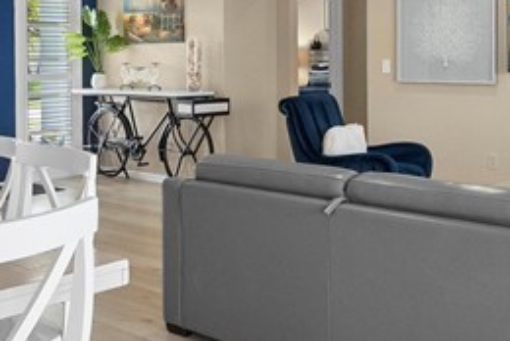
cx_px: 274
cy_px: 61
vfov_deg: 26.5
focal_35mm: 50
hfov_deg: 39.5
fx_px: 709
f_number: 11
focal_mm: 12
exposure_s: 1/40
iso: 2000
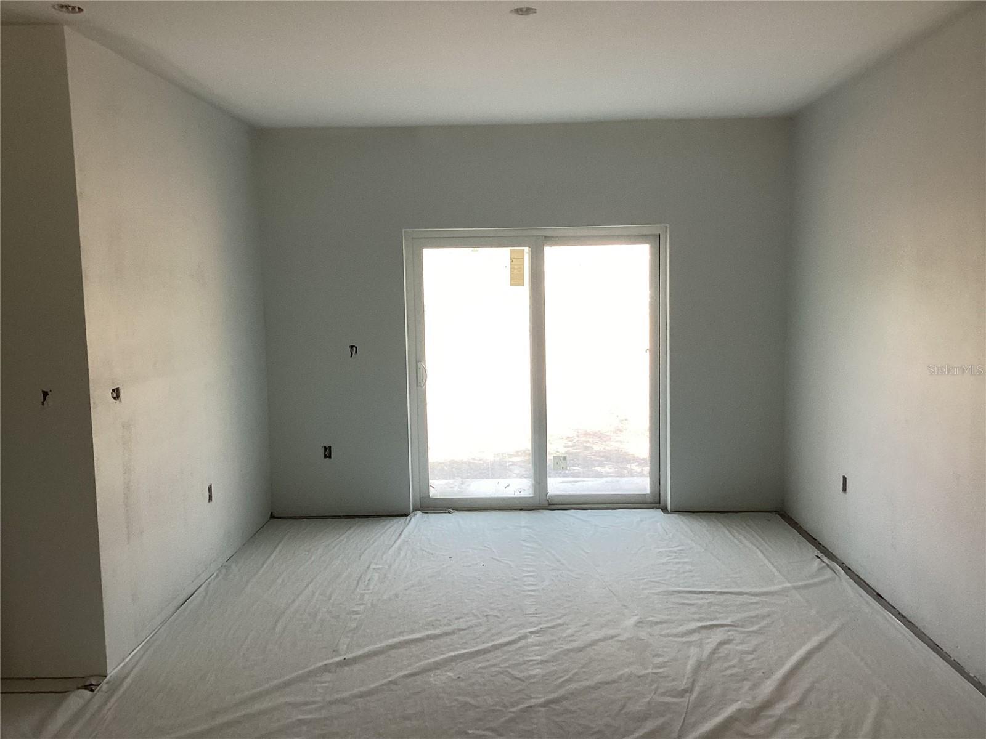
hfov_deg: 58.4
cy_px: 370
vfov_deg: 45.4
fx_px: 883
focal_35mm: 31
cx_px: 493
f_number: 2.4
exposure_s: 1/120
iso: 80
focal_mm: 3.3
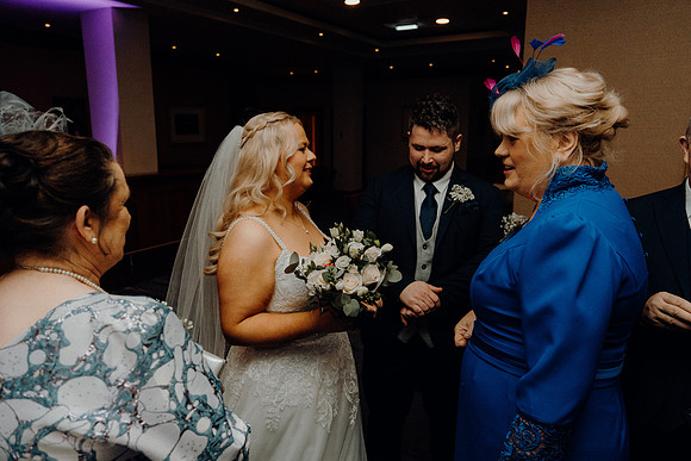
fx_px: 499
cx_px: 346
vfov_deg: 49.6
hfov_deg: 69.4
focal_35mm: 26
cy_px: 230
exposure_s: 1/160
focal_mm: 26
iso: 2500
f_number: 3.5
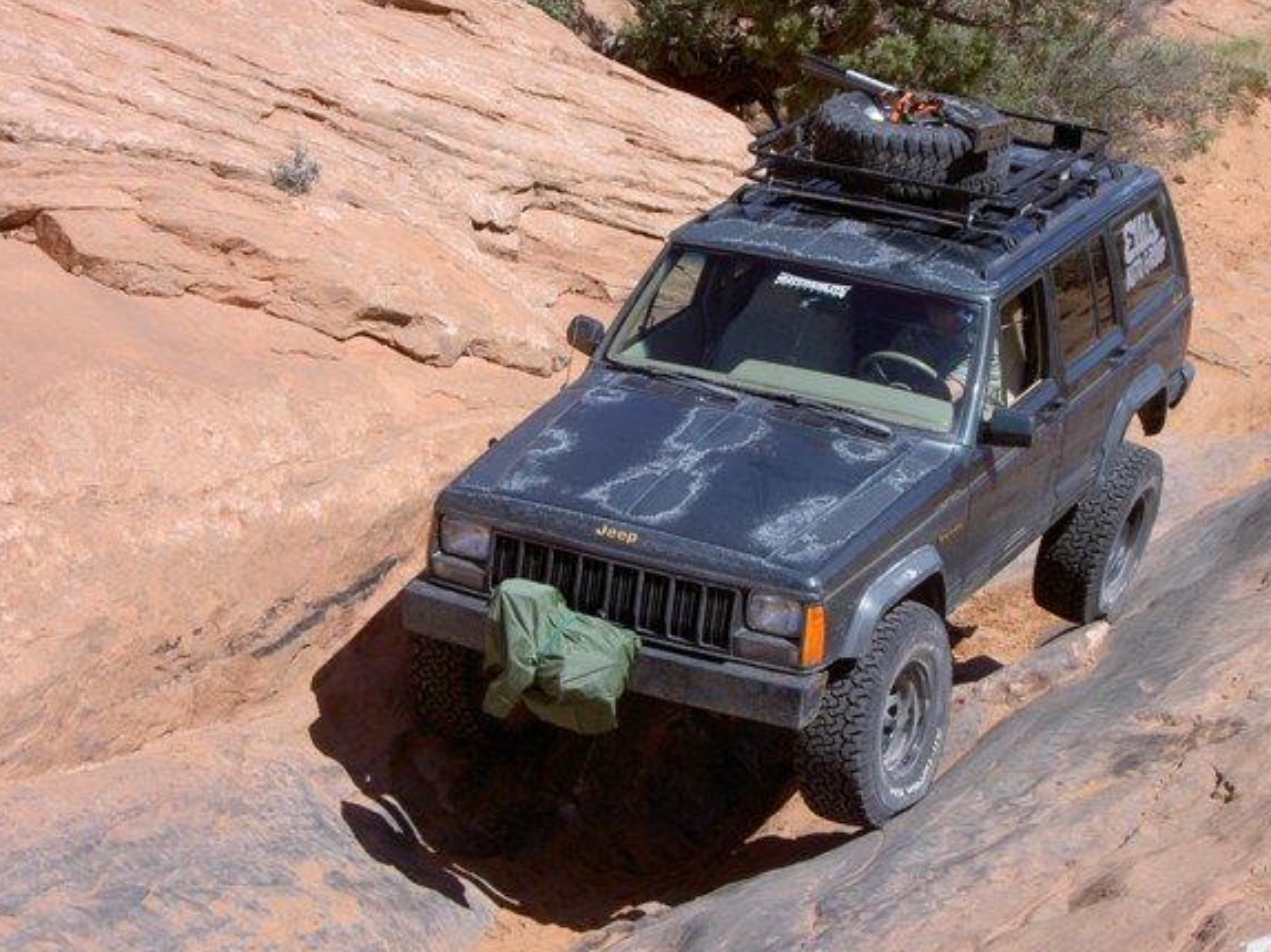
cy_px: 456
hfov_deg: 25.3
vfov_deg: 19.1
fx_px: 2826
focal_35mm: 77
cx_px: 658
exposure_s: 1/320
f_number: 6.1
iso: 100
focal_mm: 14.2
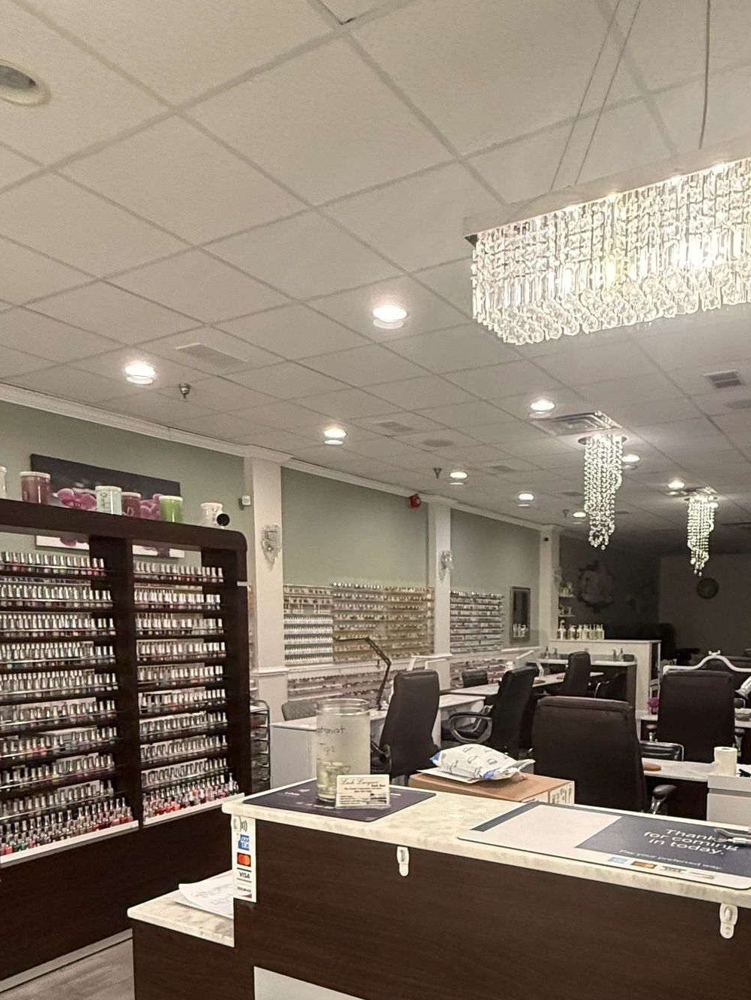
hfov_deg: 50.9
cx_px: 469
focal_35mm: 27
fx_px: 781
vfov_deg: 62.8
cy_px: 706
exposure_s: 1/120
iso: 500
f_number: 2.2
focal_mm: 2.22
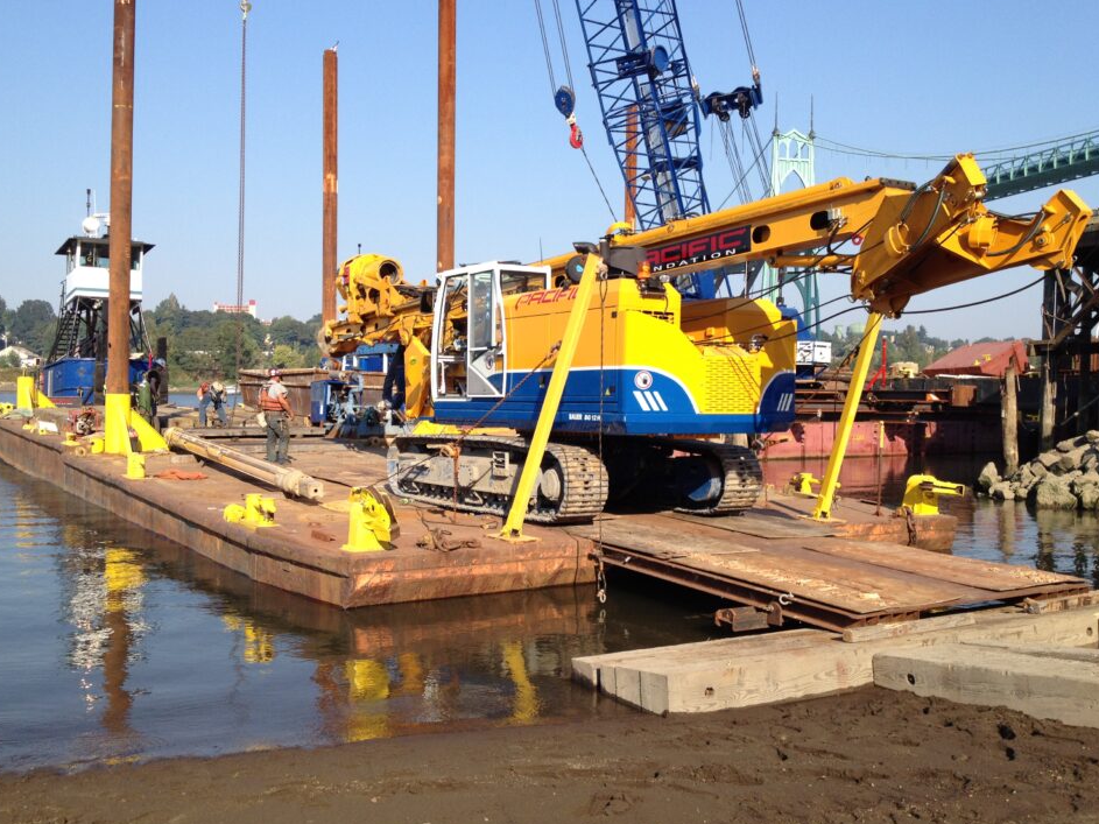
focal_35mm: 38
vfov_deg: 37.7
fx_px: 1206
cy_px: 410
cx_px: 524
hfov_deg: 49.0
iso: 64
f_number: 2.4
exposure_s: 1/1082
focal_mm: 4.28
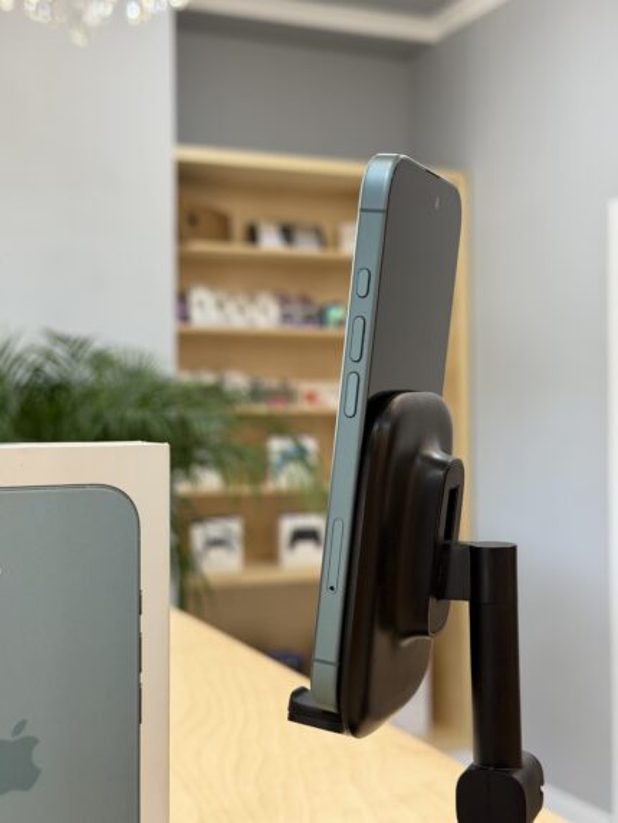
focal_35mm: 48
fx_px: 1142
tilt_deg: +0.7
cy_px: 412
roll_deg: -0.5
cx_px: 309
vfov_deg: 39.6
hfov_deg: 30.3
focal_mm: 6.76
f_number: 1.78
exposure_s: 1/86
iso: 100
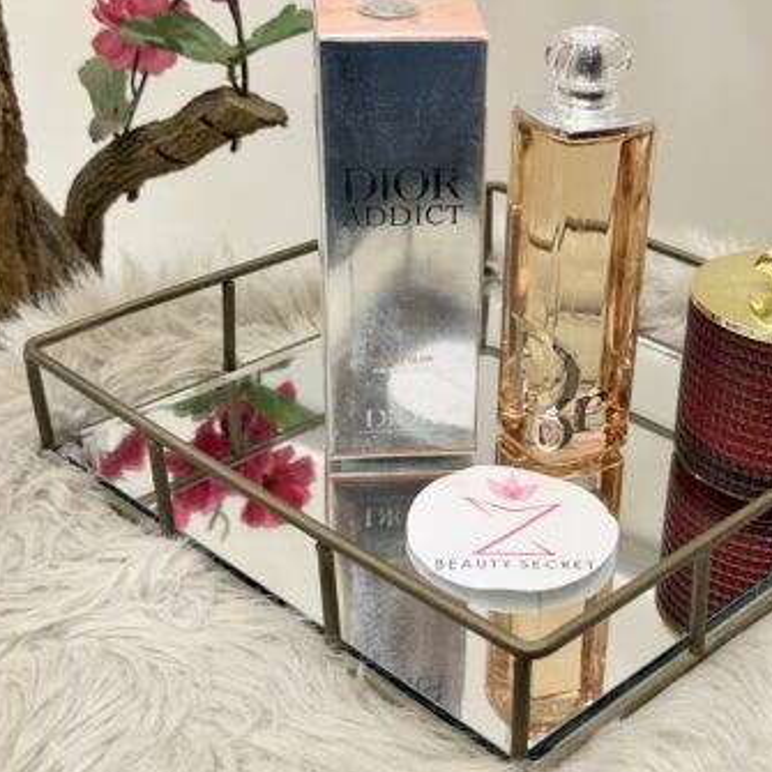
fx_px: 1438
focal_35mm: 57
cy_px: 387
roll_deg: -1.5
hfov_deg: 29.9
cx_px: 491
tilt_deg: -29.0
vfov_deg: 30.0
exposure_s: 1/51
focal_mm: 6.76
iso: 250
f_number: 1.78
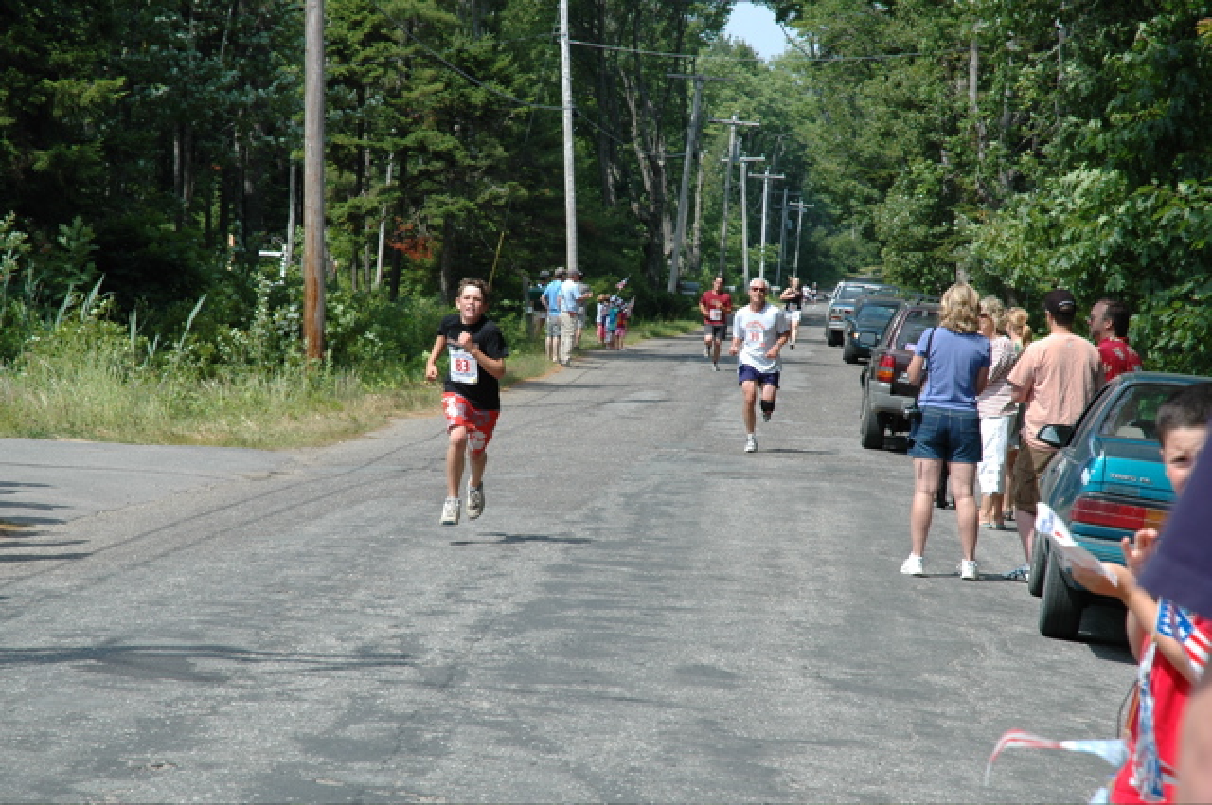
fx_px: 3530
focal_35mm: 105
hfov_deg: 19.5
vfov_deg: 13.0
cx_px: 606
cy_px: 402
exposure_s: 1/250
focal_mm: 70
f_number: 9
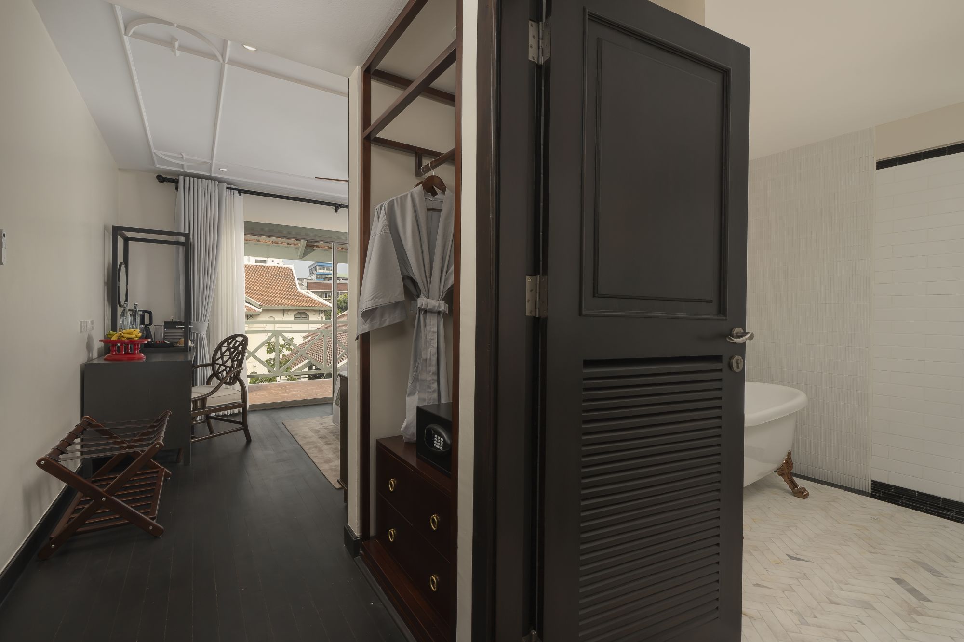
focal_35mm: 16
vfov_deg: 73.7
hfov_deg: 96.7
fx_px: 428
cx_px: 482
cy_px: 321
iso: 250
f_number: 13
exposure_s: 1/160
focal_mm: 16
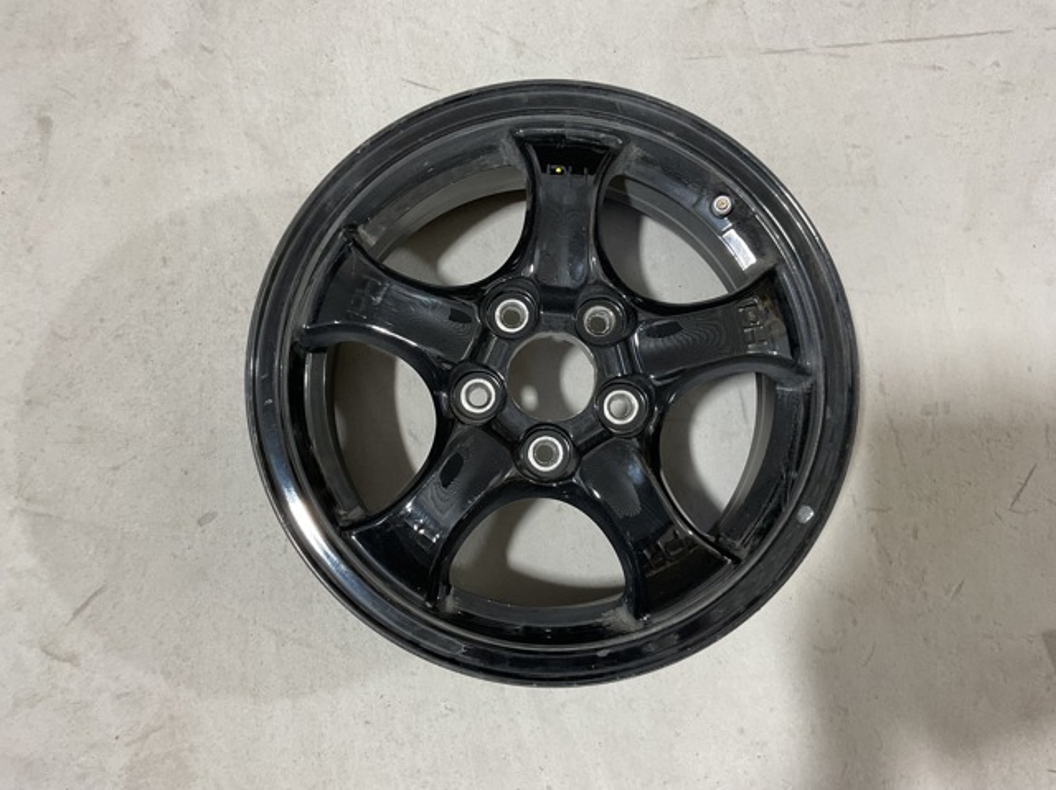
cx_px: 528
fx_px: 884
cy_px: 395
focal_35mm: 29
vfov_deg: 48.2
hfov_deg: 61.7
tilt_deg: -83.3
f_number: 1.8
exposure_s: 1/50
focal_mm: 3
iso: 50
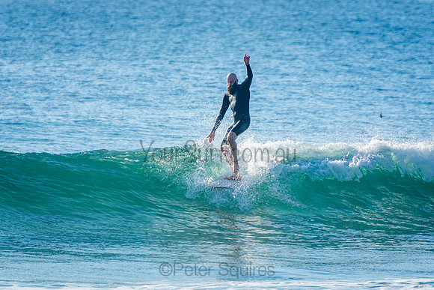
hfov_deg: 3.4
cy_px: 145
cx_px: 217
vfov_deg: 2.3
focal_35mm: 600
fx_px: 7235
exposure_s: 1/1250
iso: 220
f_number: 5.6
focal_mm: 400
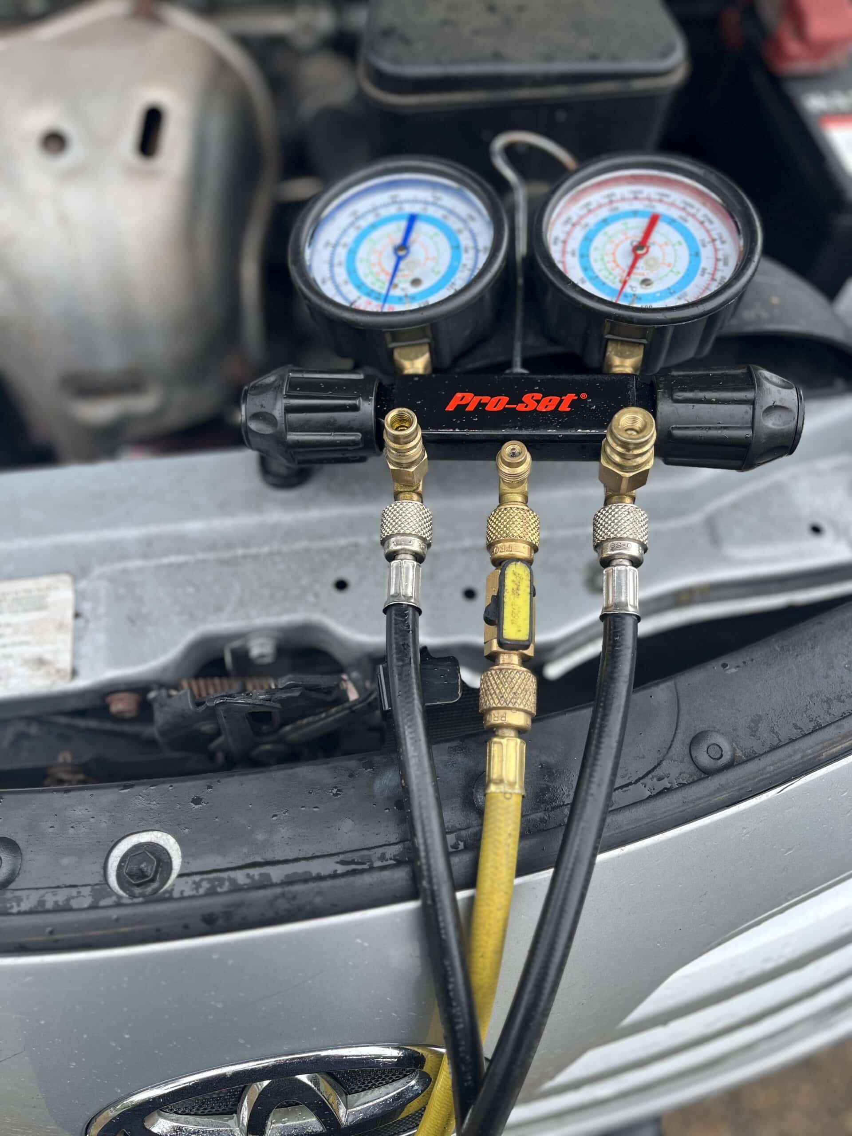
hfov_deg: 53.1
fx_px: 853
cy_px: 568
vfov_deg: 67.3
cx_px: 426
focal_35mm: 26
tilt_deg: -56.6
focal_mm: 5.1
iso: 50
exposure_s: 1/833
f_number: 1.6
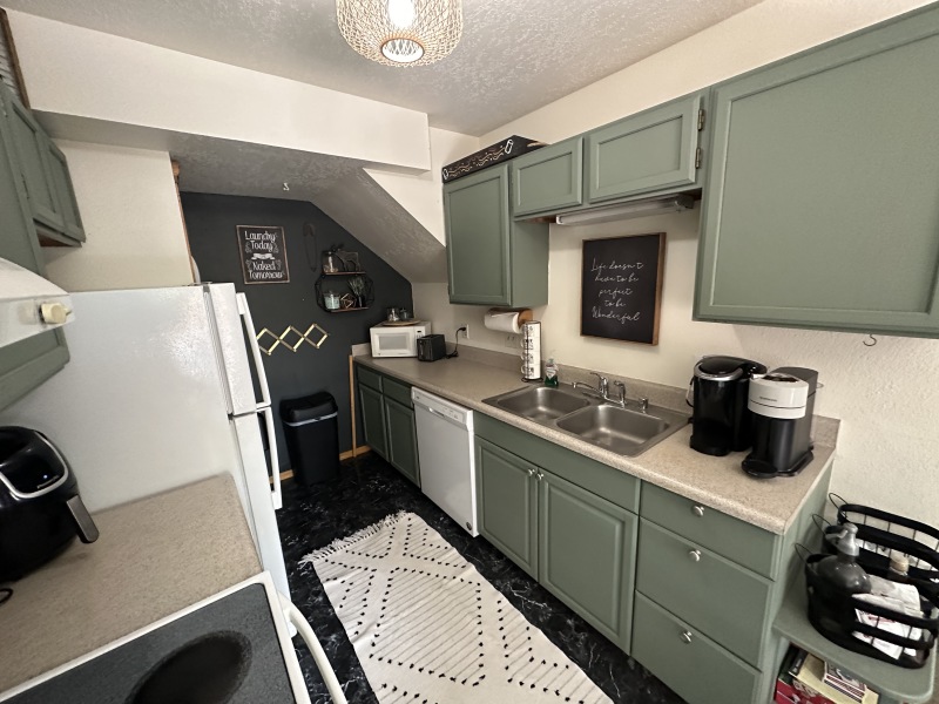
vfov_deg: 85.7
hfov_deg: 102.1
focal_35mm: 14
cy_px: 352
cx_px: 470
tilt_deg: -10.2
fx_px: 380
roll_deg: +2.4
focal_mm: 2.22
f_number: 2.2
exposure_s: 1/60
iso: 800
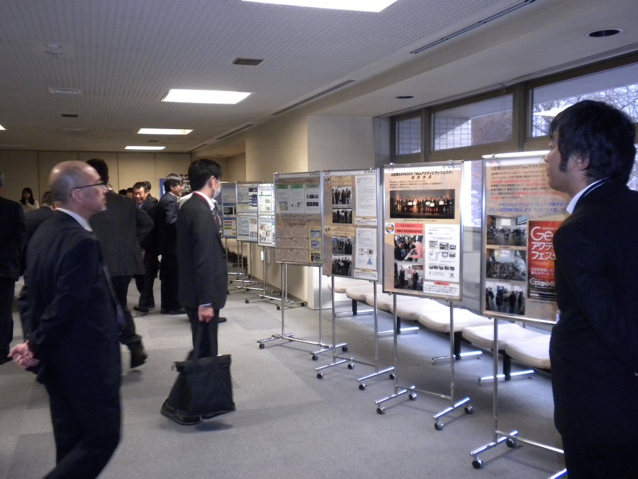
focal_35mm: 37
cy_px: 240
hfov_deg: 50.1
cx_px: 319
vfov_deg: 38.7
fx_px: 682
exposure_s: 1/31.2
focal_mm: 6.6
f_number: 3.5
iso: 400
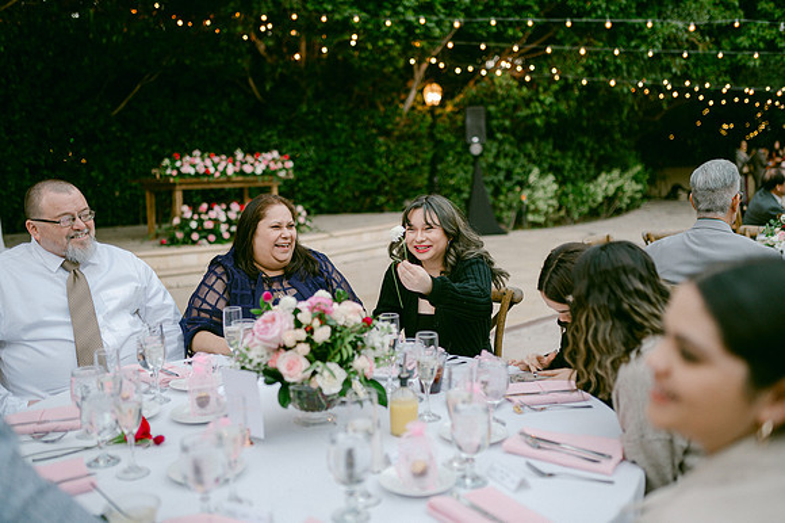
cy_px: 262
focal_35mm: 36
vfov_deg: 36.9
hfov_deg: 53.3
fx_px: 783
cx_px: 392
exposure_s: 1/320
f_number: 1.8
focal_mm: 35
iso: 800
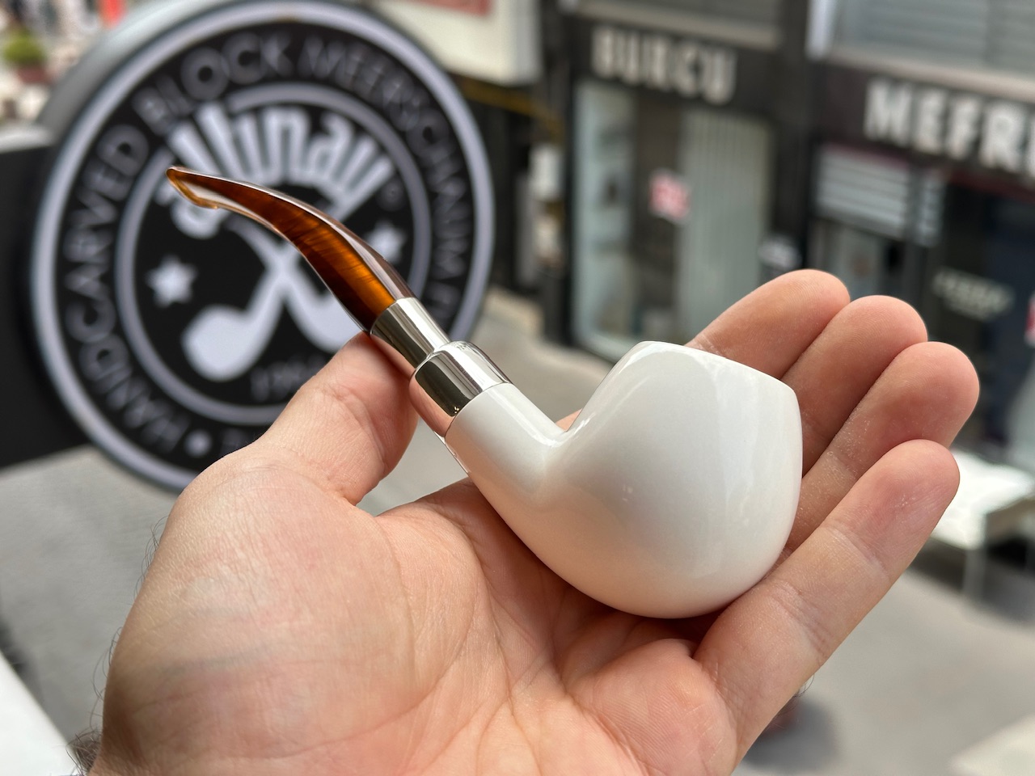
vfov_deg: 30.3
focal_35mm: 48
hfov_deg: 39.7
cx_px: 518
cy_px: 388
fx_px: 1435
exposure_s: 1/719
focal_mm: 6.86
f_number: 1.78
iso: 64
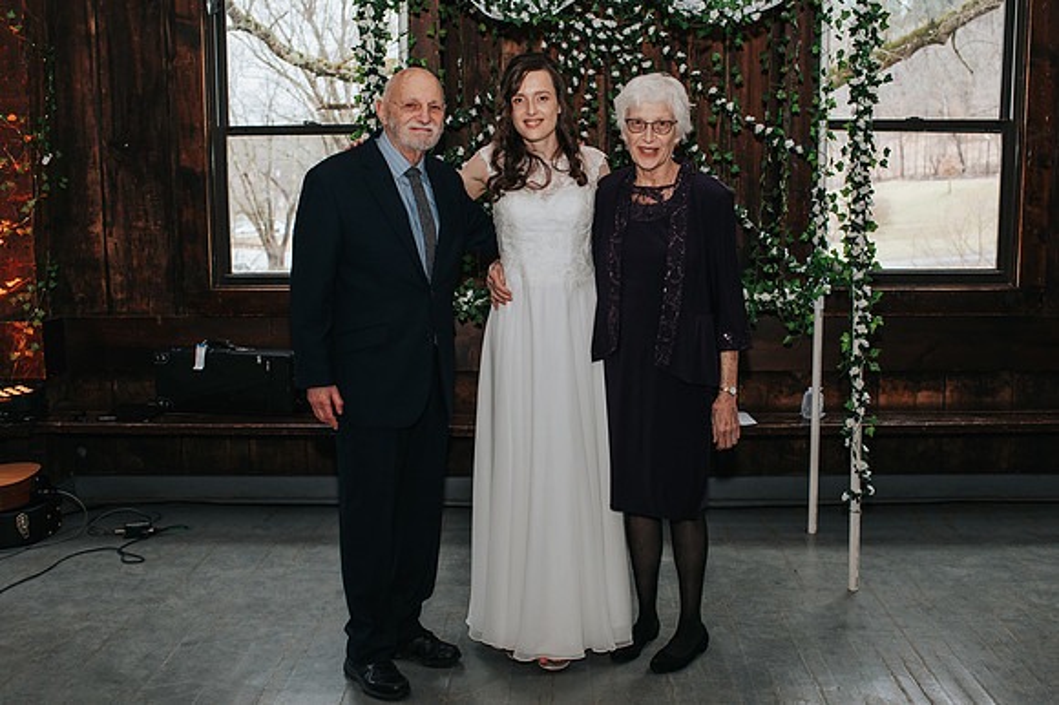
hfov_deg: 47.5
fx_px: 1204
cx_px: 533
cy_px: 356
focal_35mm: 41
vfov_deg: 32.6
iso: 1000
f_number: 4.5
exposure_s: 1/200
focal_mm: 35
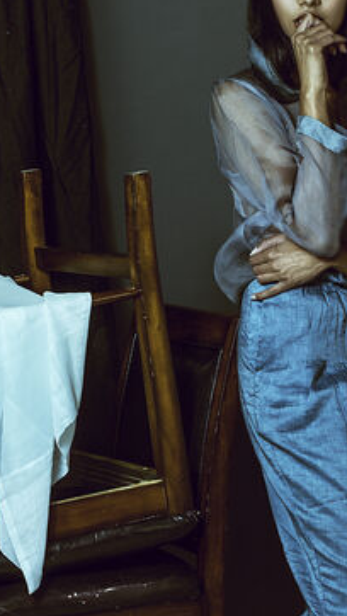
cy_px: 422
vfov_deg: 15.6
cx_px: 256
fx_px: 2238
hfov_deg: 8.9
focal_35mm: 137
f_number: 4.5
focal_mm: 50
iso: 200
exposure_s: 1/160
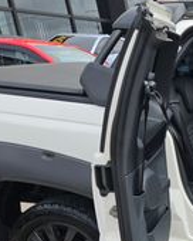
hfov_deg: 20.7
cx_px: 295
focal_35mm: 62
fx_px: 443
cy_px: 217
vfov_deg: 29.2
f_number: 1.8
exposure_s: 1/754
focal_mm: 5.4
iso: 25
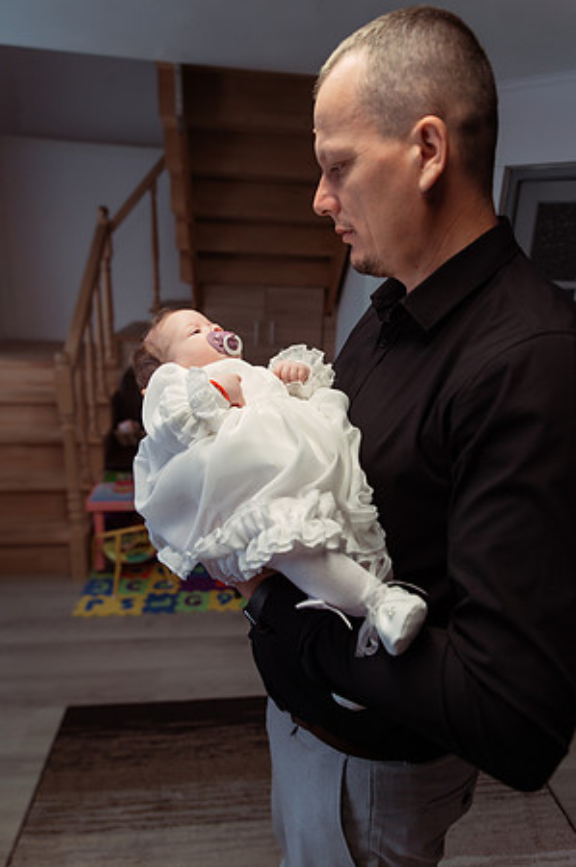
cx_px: 288
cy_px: 434
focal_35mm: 24
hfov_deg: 53.0
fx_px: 577
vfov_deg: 73.8
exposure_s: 1/125
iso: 100
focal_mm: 24
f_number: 3.2
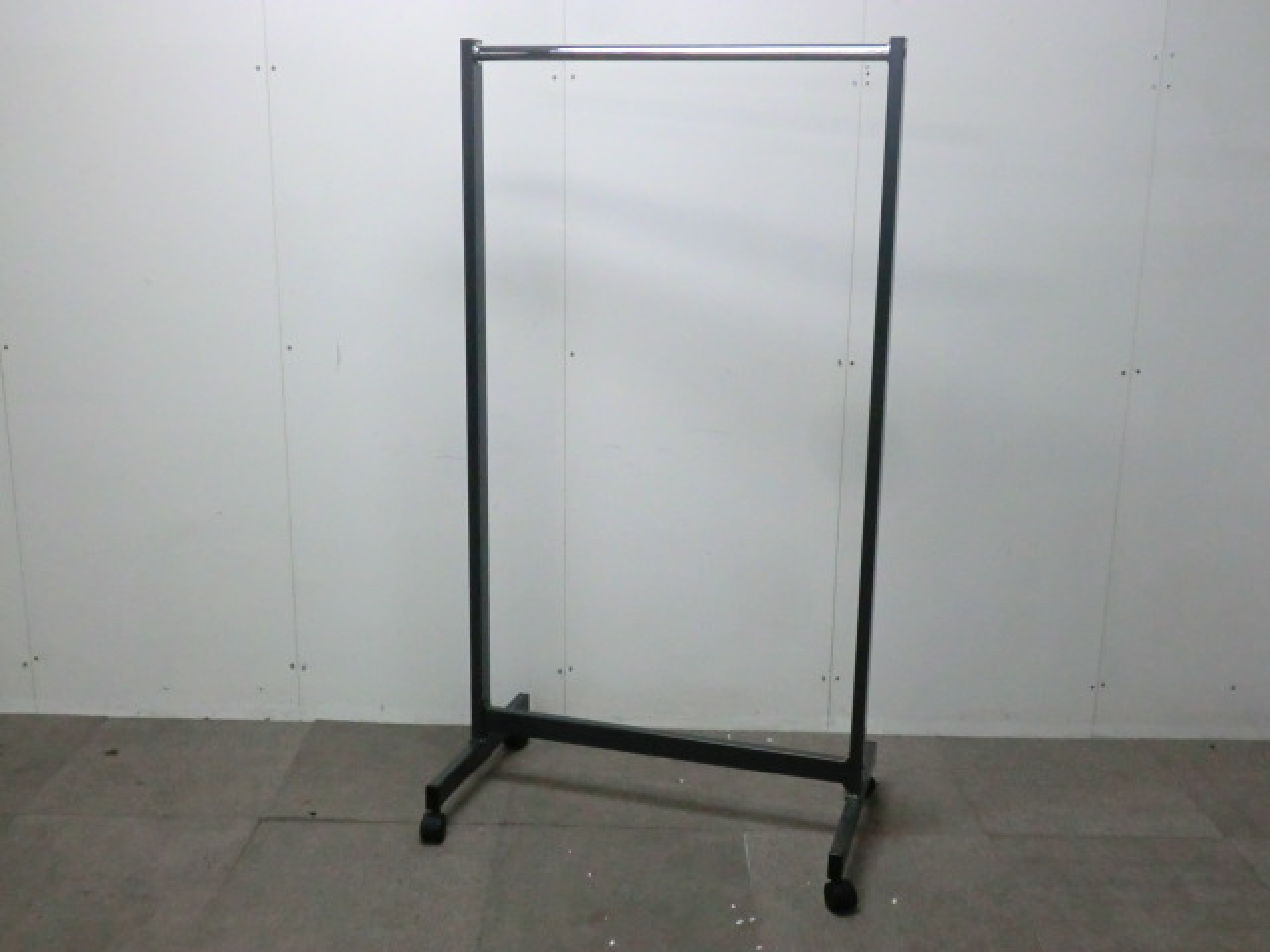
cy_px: 476
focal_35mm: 38
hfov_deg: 49.0
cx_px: 635
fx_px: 1394
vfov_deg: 37.7
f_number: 3.9
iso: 640
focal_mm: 6.9
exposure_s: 1/60
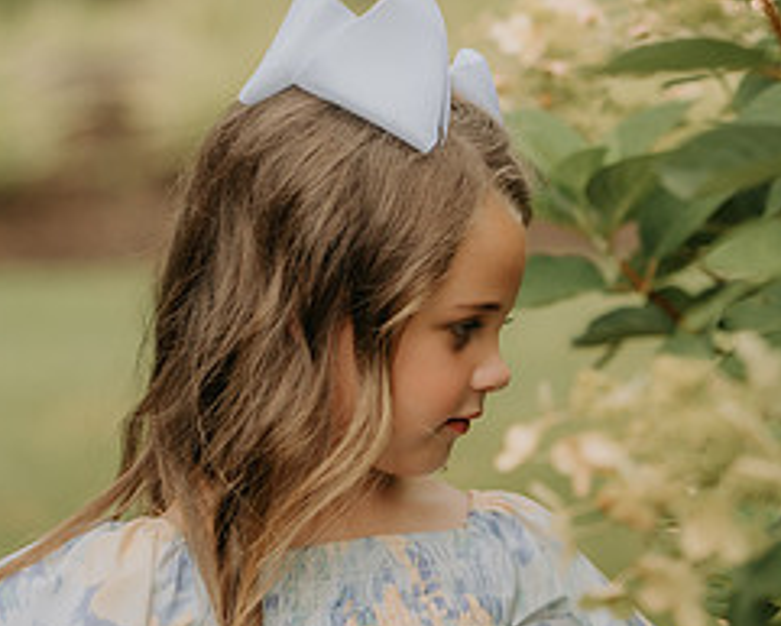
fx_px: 6197
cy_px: 285
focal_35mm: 268
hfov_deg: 7.2
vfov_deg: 5.8
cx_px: 389
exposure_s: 1/400
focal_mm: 102
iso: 200
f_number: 2.8
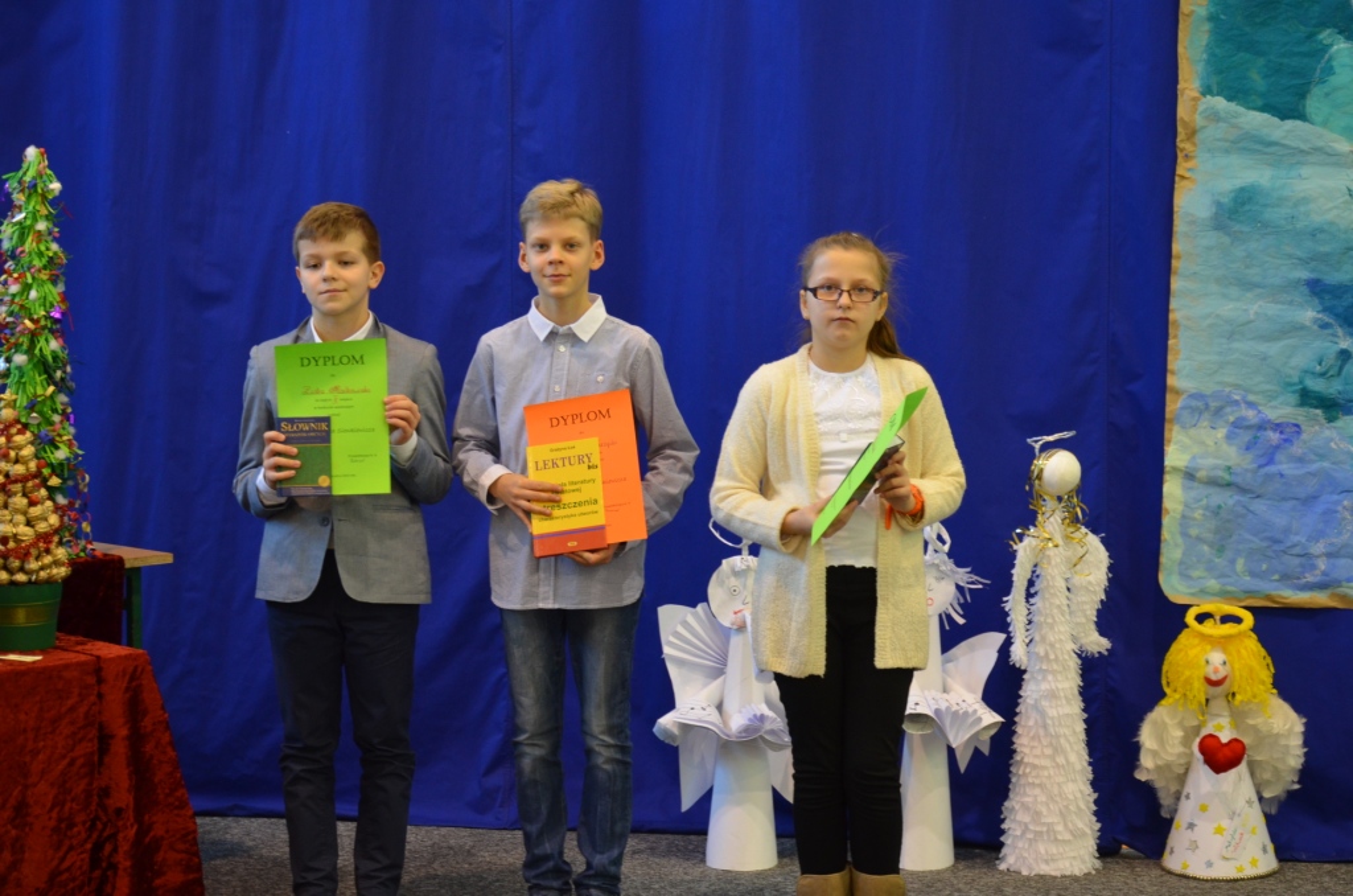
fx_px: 2700
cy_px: 448
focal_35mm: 72
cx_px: 676
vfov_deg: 18.8
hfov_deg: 28.1
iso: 800
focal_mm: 48
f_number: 4.8
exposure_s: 1/40
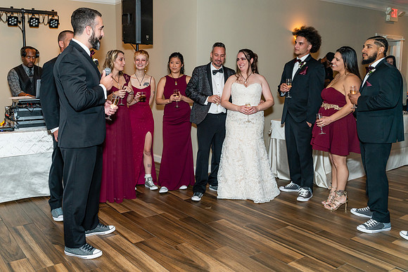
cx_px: 170
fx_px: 374
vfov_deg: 39.9
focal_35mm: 33
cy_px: 116
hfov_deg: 56.9
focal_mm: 28
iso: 800
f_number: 4.5
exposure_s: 1/80
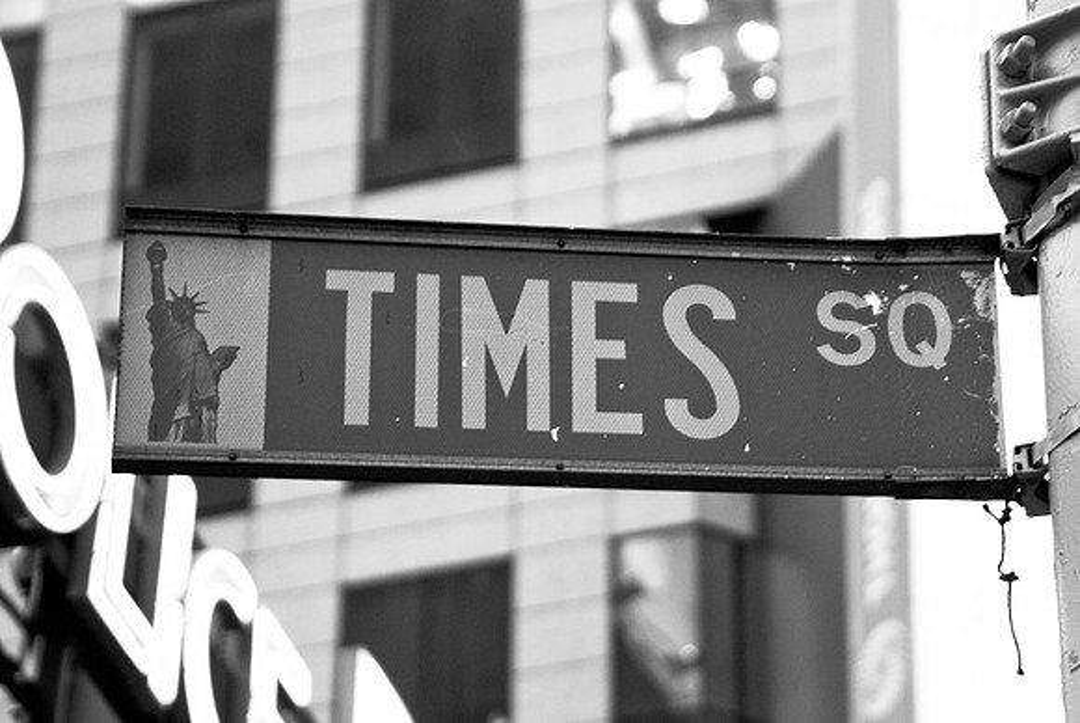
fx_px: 4730
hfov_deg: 13.0
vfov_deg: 8.7
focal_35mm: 158
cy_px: 362
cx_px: 540
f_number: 5.6
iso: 1000
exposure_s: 1/60
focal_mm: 105
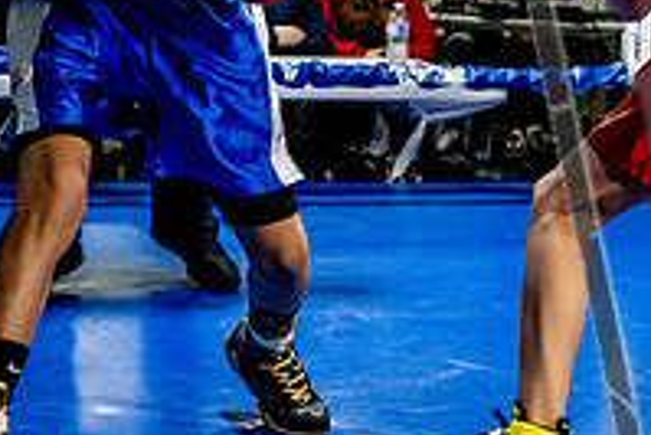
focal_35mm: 131
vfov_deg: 10.4
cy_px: 8
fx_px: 2371
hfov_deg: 15.5
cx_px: 533
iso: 5000
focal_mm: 30
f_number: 2.8
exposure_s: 1/1000
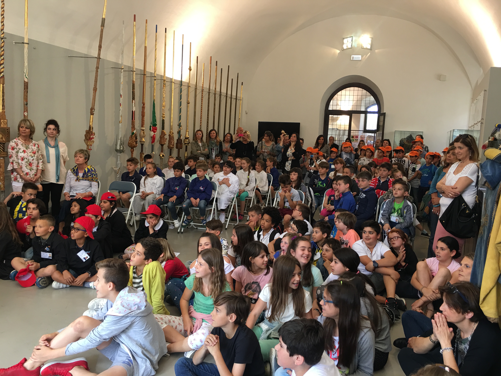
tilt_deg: -6.3
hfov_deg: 61.7
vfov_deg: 48.2
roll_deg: -3.3
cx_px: 250
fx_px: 420
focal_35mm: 29
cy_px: 188
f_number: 2.2
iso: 40
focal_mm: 4.15
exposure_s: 1/17
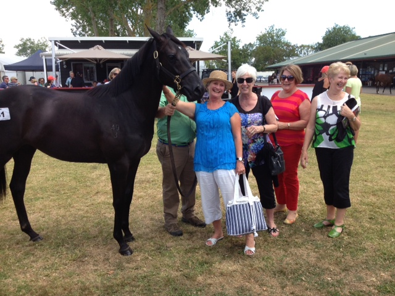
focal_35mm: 35
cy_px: 148
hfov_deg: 52.6
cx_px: 198
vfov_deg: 40.7
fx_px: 399
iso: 50
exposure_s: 1/536
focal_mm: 4.28
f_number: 2.4
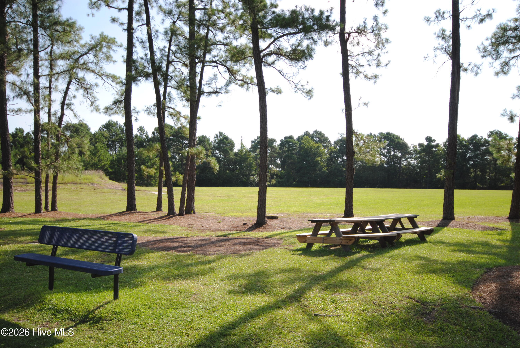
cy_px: 174
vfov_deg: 43.7
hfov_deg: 61.9
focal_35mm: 30
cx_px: 260
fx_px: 434
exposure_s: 1/200
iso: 100
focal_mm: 20
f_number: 6.3
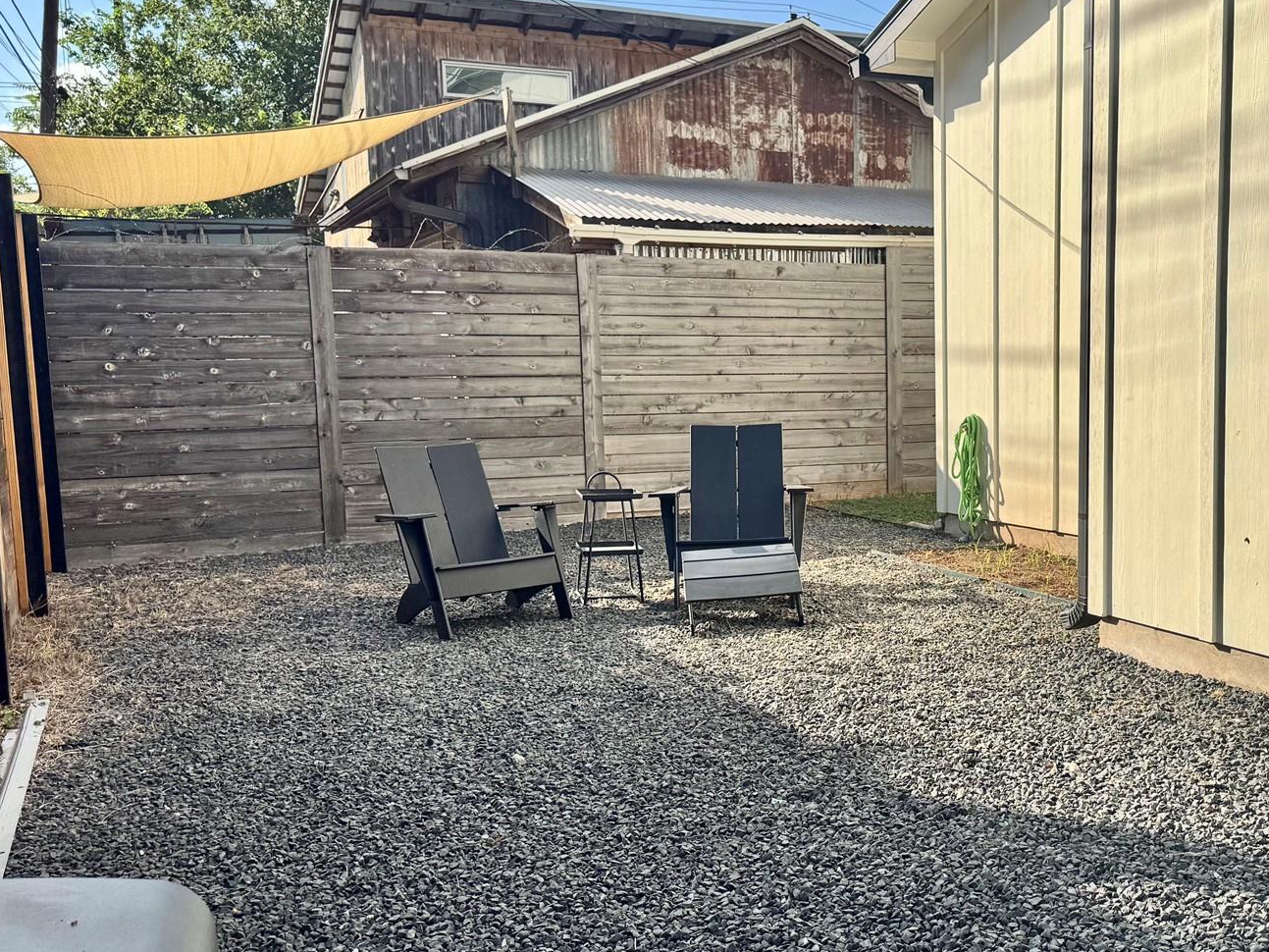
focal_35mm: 38
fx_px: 1393
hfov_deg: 47.7
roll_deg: +0.7
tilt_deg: -7.6
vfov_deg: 37.7
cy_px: 522
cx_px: 904
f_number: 1.78
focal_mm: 6.76
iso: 80
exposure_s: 1/4608
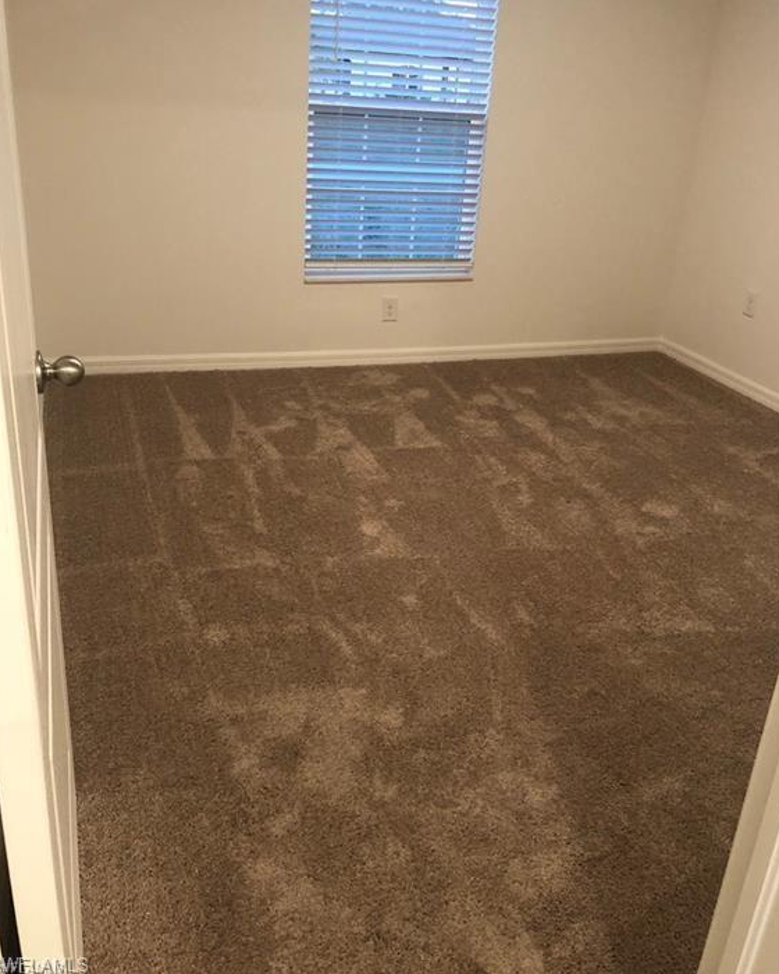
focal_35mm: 30
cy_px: 444
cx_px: 387
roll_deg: -3.2
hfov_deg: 48.5
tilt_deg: -21.7
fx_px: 865
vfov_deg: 58.7
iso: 80
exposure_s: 1/15
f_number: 1.8
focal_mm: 4
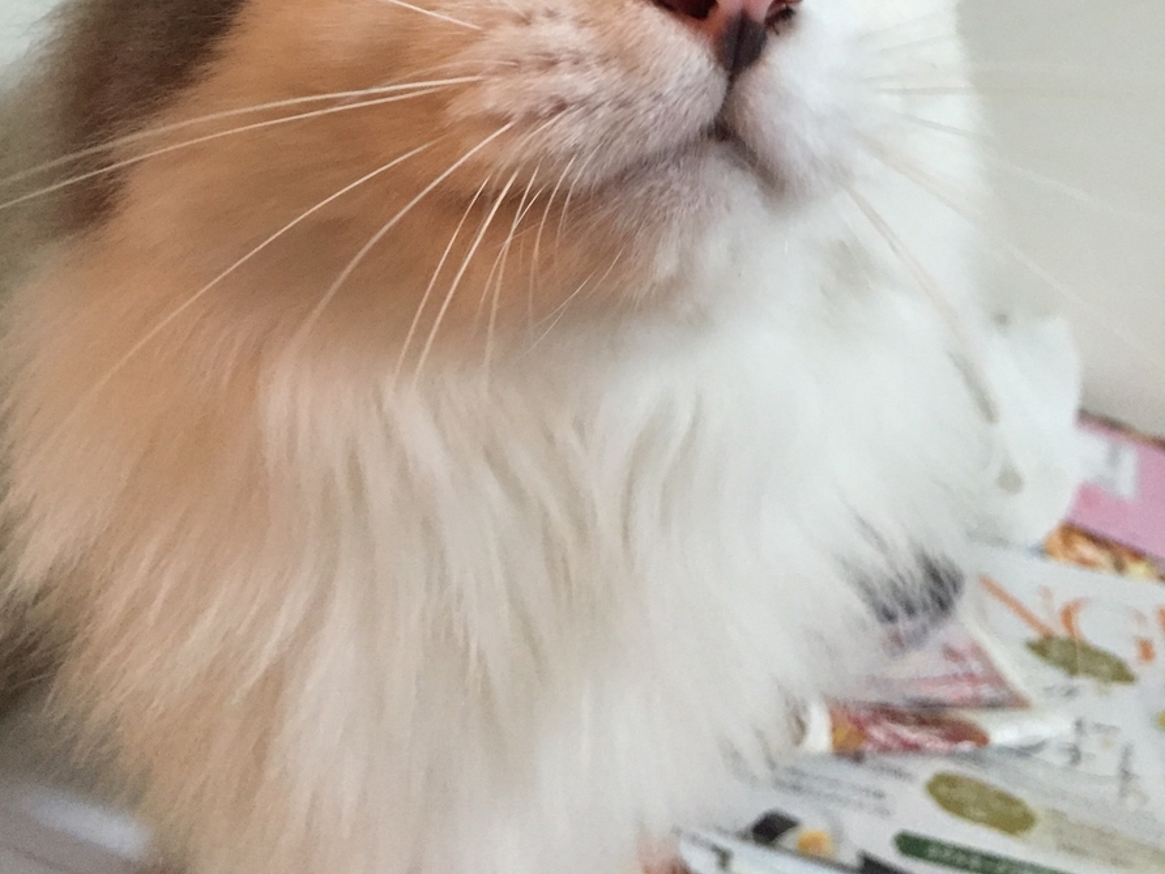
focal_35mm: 39
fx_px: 1313
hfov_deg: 47.9
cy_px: 106
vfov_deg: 34.9
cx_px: 579
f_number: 2.2
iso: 250
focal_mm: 4.15
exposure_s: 1/24
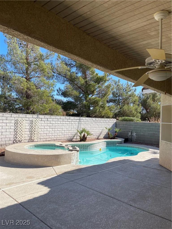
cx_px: 86
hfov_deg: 54.9
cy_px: 114
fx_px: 166
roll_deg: -3.0
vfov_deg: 69.4
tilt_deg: +1.0
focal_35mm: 25
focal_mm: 5.1
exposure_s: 1/2336
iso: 32
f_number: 1.6
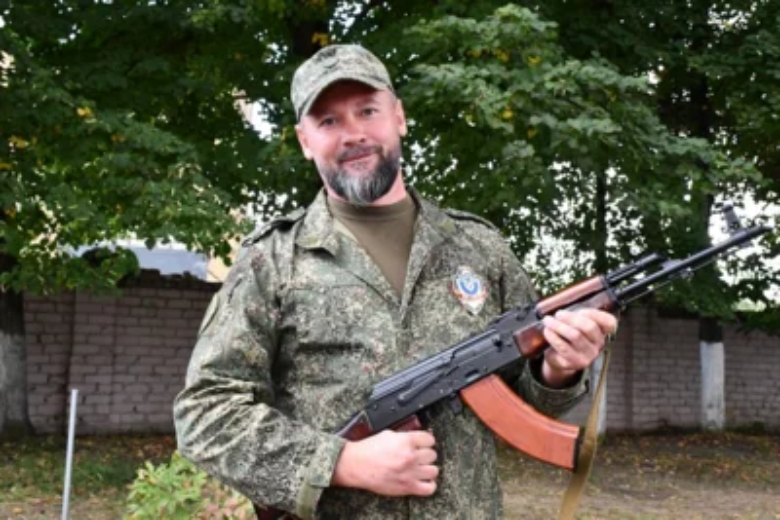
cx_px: 390
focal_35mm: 45
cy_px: 260
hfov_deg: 43.6
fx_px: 975
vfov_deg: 29.9
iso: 5000
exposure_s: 1/500
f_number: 11
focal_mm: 30
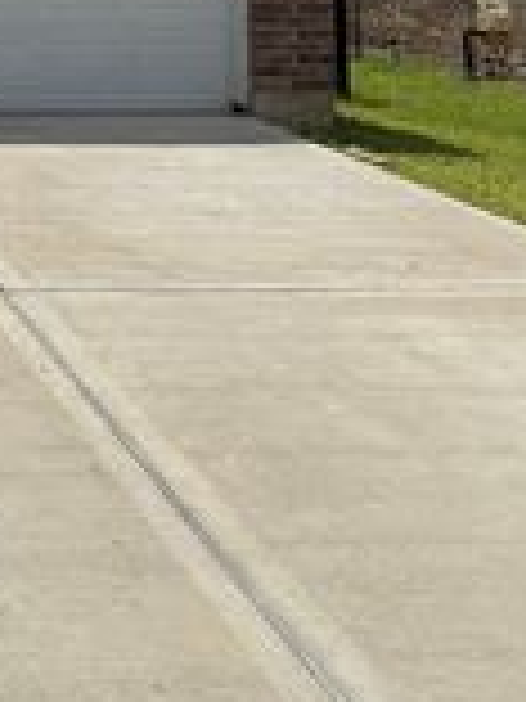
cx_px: -346
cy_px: -88
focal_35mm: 77
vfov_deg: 23.6
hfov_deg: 16.7
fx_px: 1560
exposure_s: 1/9091
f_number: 1.78
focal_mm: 6.76
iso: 80
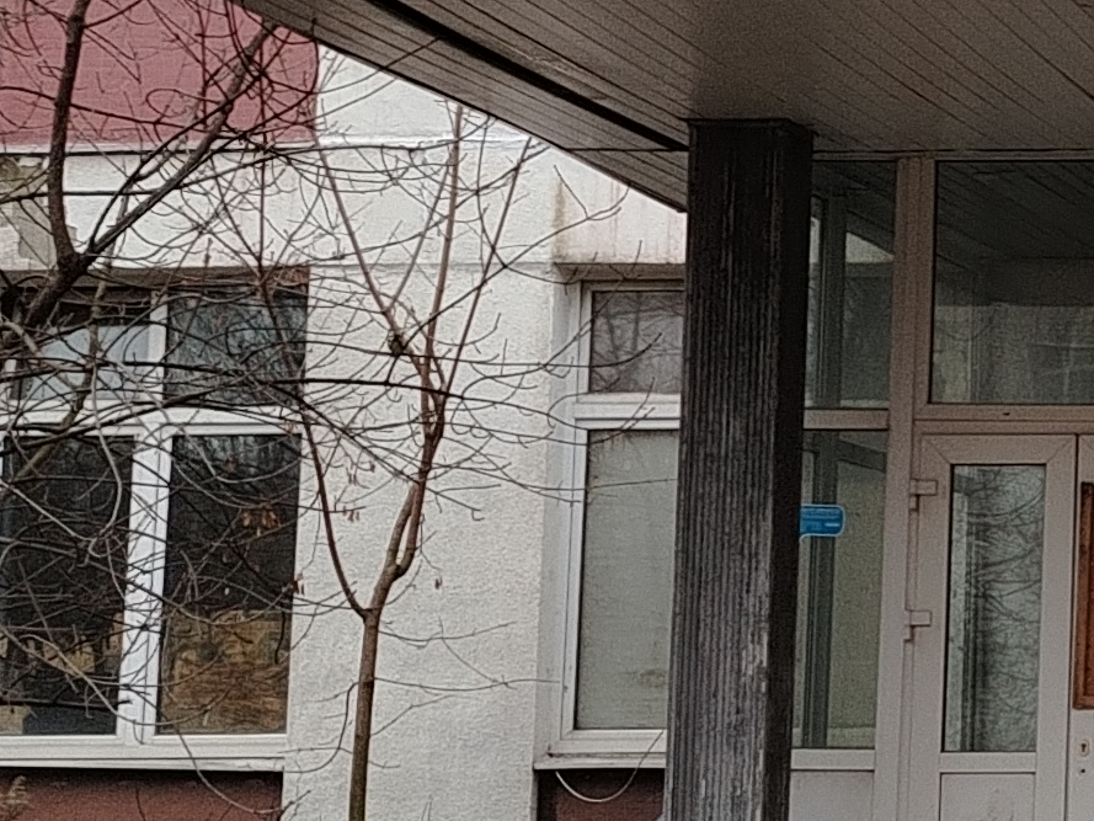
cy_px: 390
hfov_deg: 16.0
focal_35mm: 108
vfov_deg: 13.7
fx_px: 3414
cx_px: 1843
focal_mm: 5.25
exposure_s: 1/100
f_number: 1.75
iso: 509
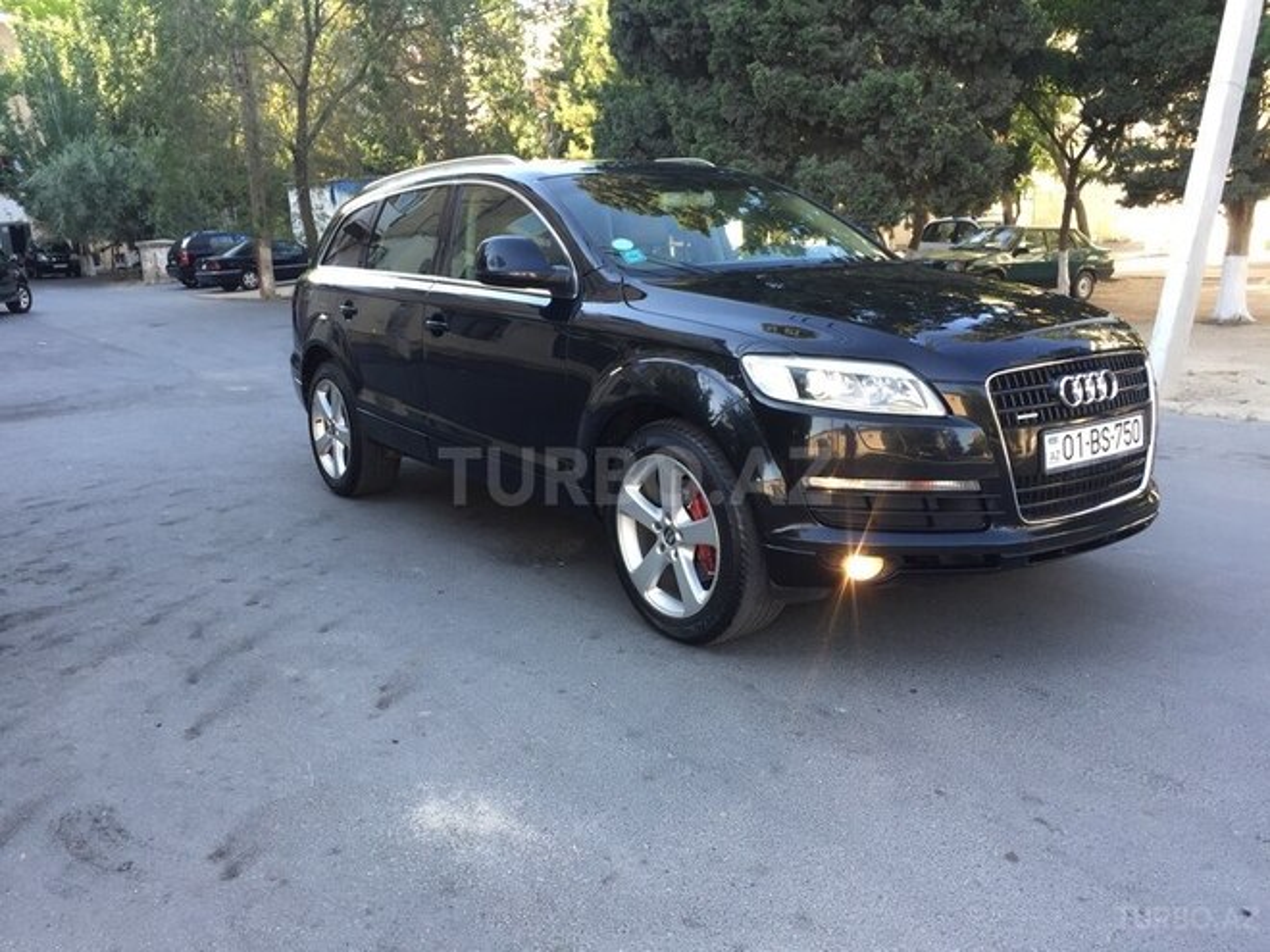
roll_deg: +1.6
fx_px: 1064
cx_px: 635
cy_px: 476
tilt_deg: -13.6
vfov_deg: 48.2
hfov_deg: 61.7
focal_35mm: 29
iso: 40
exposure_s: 1/100
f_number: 2.2
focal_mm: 4.15
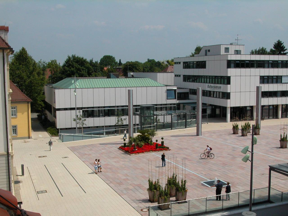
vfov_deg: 32.2
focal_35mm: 45
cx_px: 144
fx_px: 374
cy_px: 108
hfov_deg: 42.1
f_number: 7.4
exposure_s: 1/1013
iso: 100
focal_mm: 11.4
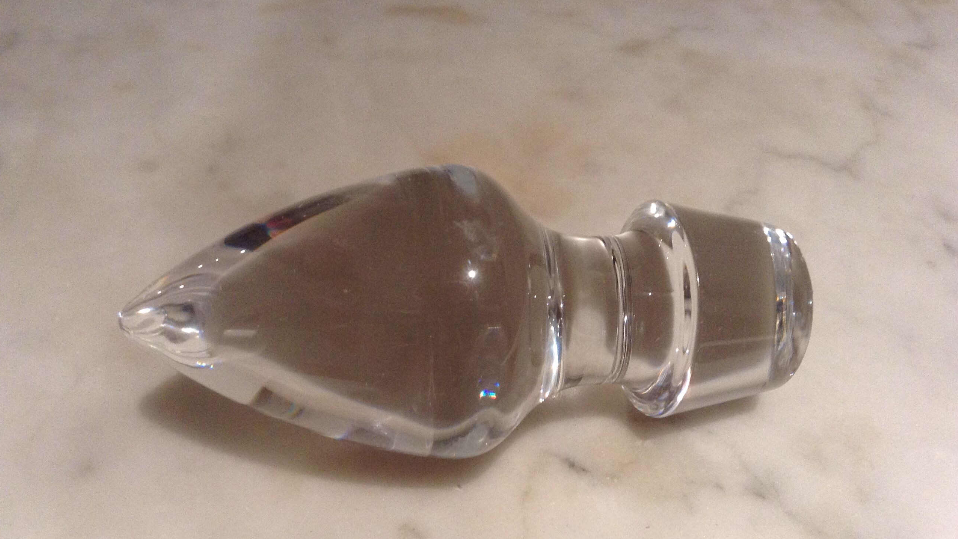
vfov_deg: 32.7
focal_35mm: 36
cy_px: 338
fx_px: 914
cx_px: 478
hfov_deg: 55.3
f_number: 2.4
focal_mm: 3.3
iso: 125
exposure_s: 1/24
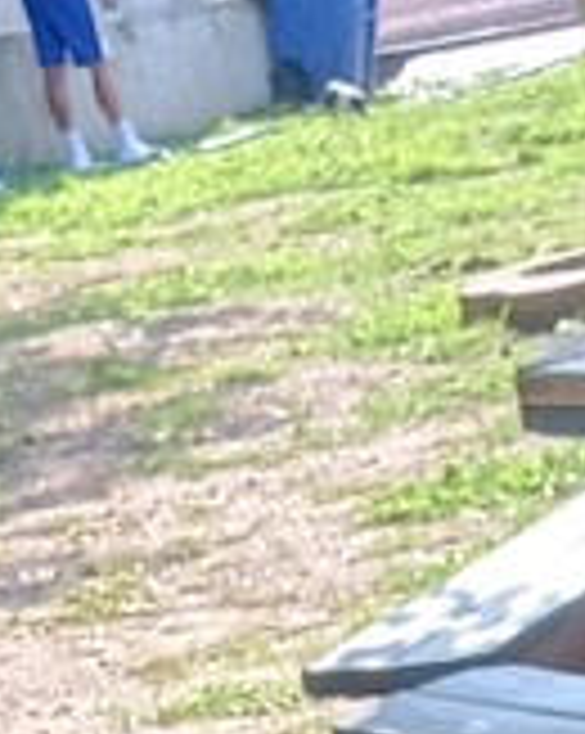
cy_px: 2553
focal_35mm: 194
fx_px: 4206
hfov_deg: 7.9
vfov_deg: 7.9
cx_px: 562
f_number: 1.8
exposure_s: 1/60
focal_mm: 4
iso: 32
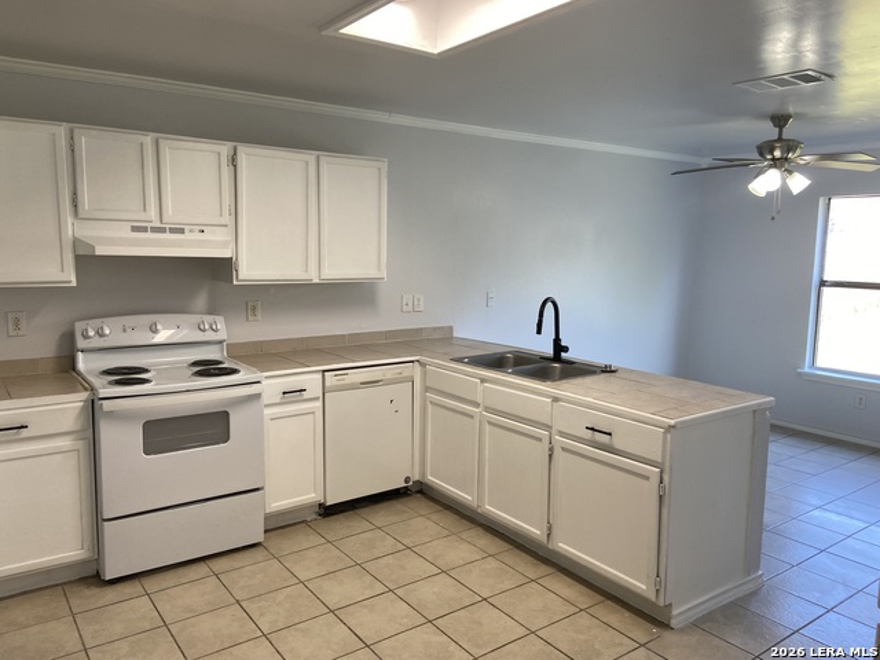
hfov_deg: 67.3
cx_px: 440
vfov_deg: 53.1
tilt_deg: -6.6
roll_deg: -0.8
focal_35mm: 26
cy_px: 330
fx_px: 661
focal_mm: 4.25
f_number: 1.8
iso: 64
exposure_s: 1/120
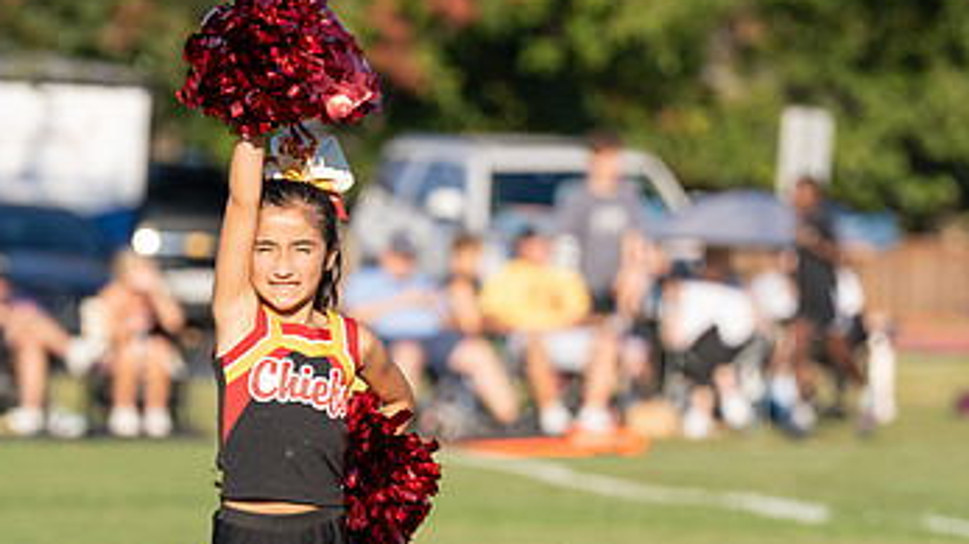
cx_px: 295
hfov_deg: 6.1
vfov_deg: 3.4
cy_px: 506
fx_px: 9068
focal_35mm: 353
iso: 320
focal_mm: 144
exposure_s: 1/5000
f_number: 2.8
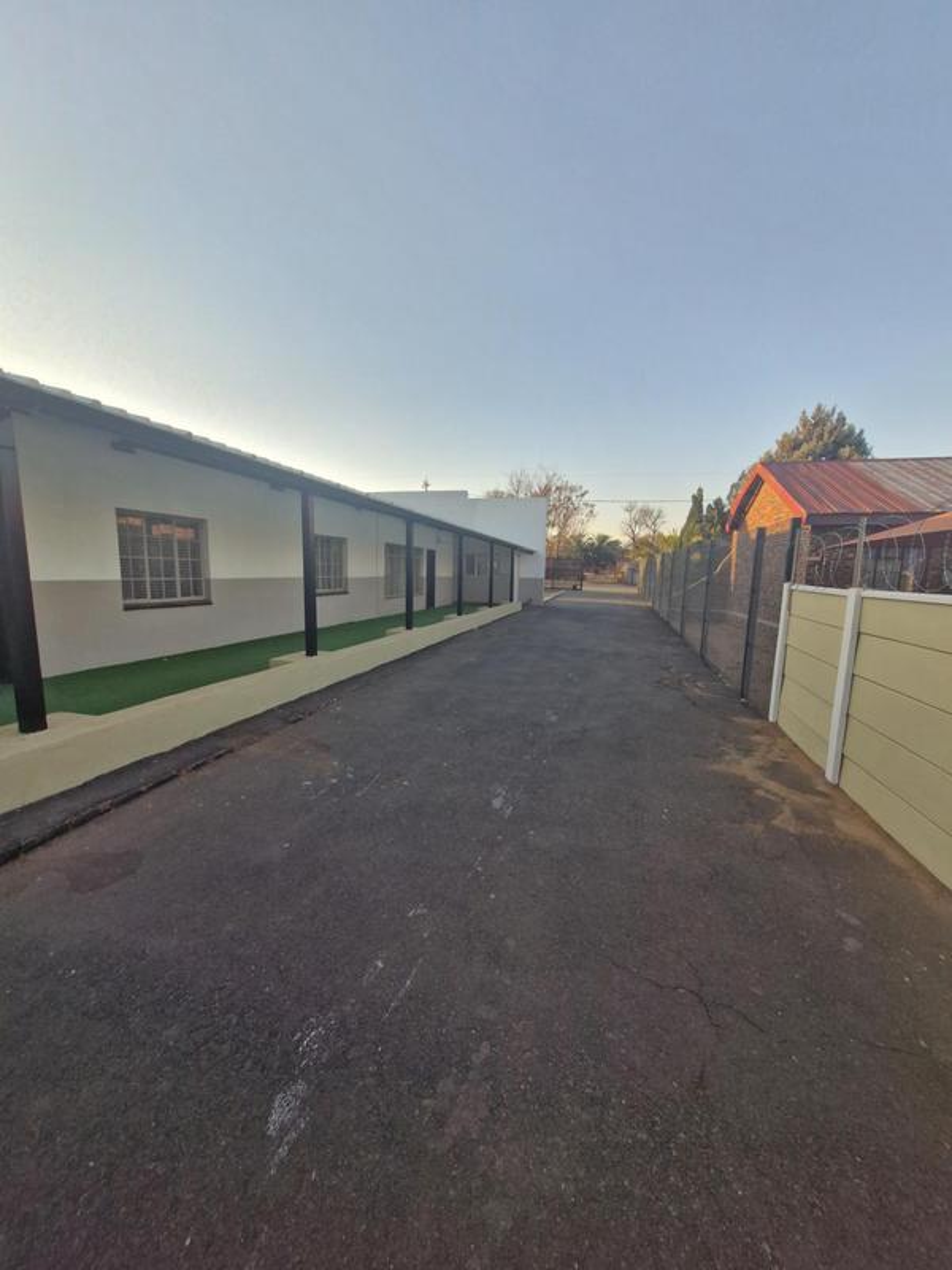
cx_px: 476
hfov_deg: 89.9
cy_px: 635
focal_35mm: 13
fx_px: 477
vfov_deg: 106.2
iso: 50
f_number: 2.2
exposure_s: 1/377
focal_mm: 1.74
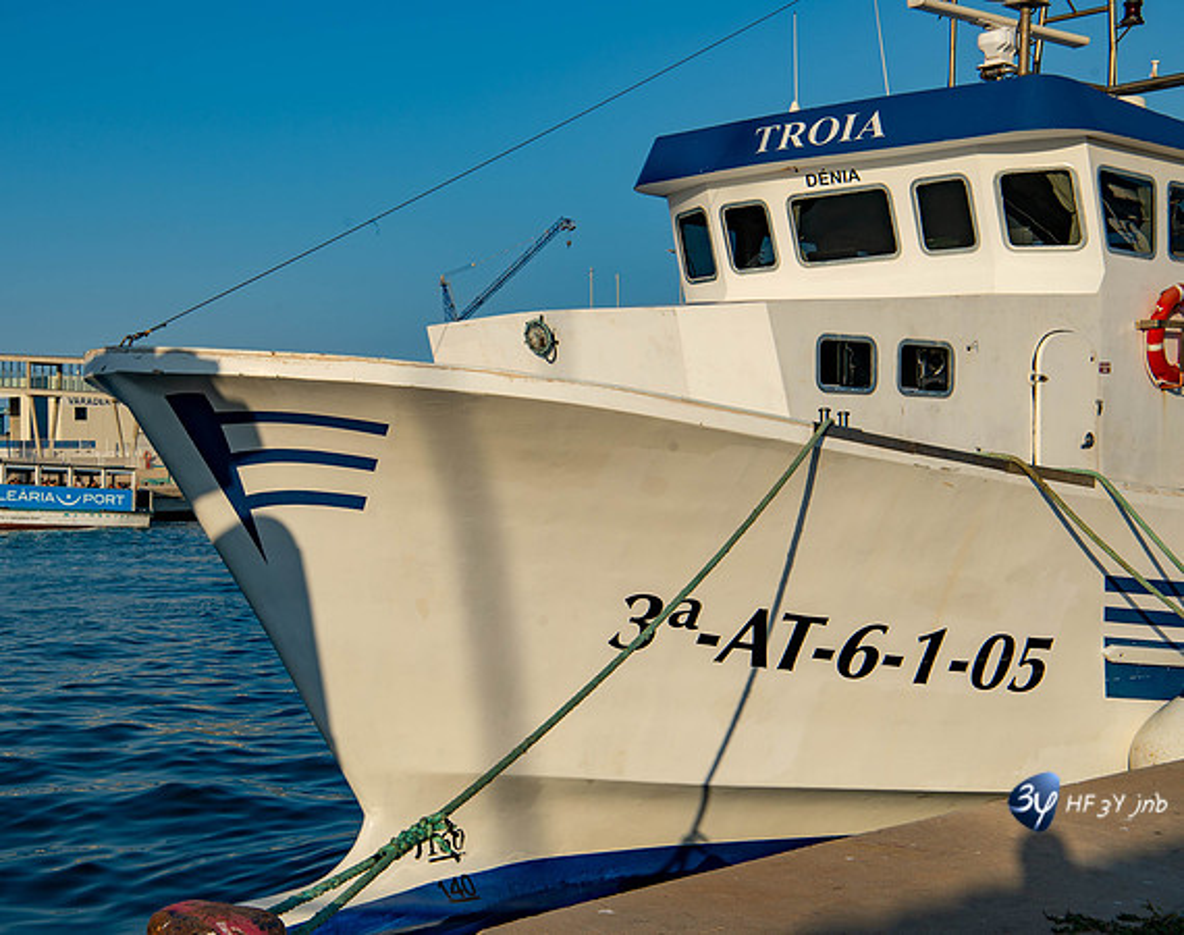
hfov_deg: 33.7
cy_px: 468
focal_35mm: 56
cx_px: 481
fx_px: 1950
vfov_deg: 27.0
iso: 100
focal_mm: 50
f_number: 10
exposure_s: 1/400
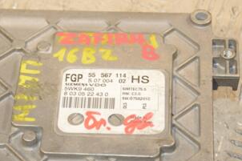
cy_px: 95
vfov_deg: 9.2
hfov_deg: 13.8
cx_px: 86
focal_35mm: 149
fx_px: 1001
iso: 800
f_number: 6.3
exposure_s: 1/200
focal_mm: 50
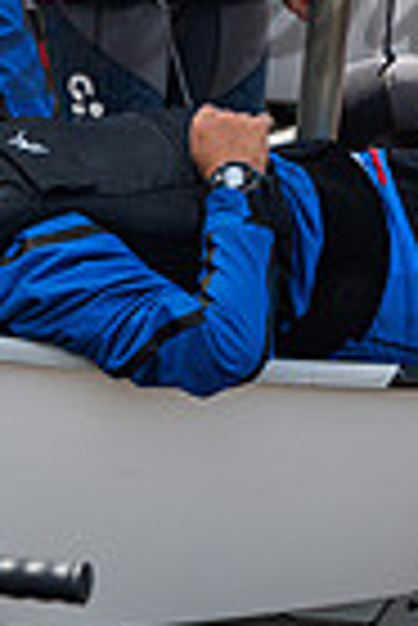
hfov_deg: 2.9
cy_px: -5
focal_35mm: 470
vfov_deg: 4.4
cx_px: 400
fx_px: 8165
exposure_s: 1/640
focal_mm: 145
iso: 250
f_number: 7.1
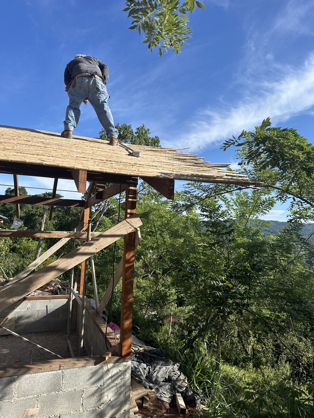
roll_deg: -2.1
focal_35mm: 24
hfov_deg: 56.8
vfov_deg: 71.6
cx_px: 157
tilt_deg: +6.4
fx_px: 290
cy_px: 209
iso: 80
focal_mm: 6.86
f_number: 1.78
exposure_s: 1/3247
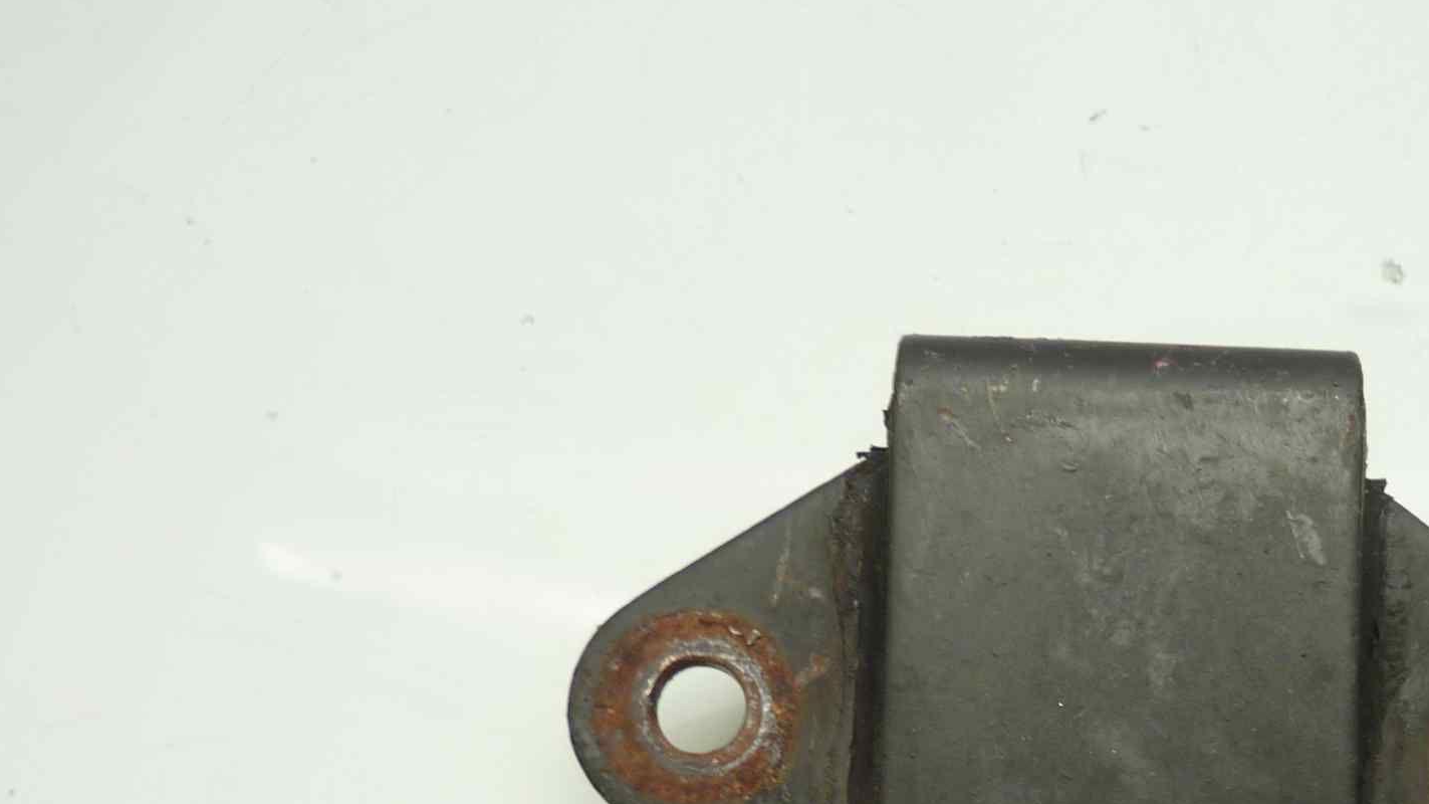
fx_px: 1856
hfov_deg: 40.4
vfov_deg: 22.9
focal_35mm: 49
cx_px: 1146
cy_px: 896
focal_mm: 4.1
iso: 80
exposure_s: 1/13
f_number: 3.3
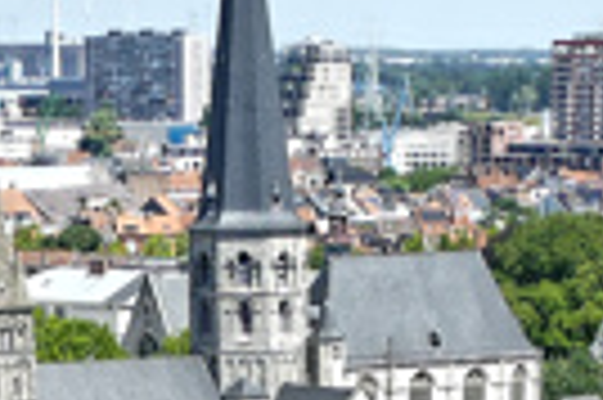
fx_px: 4216
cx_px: 176
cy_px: 1009
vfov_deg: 5.2
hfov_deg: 8.2
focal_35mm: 252
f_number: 3.2
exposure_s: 1/2000
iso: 125
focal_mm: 12.1
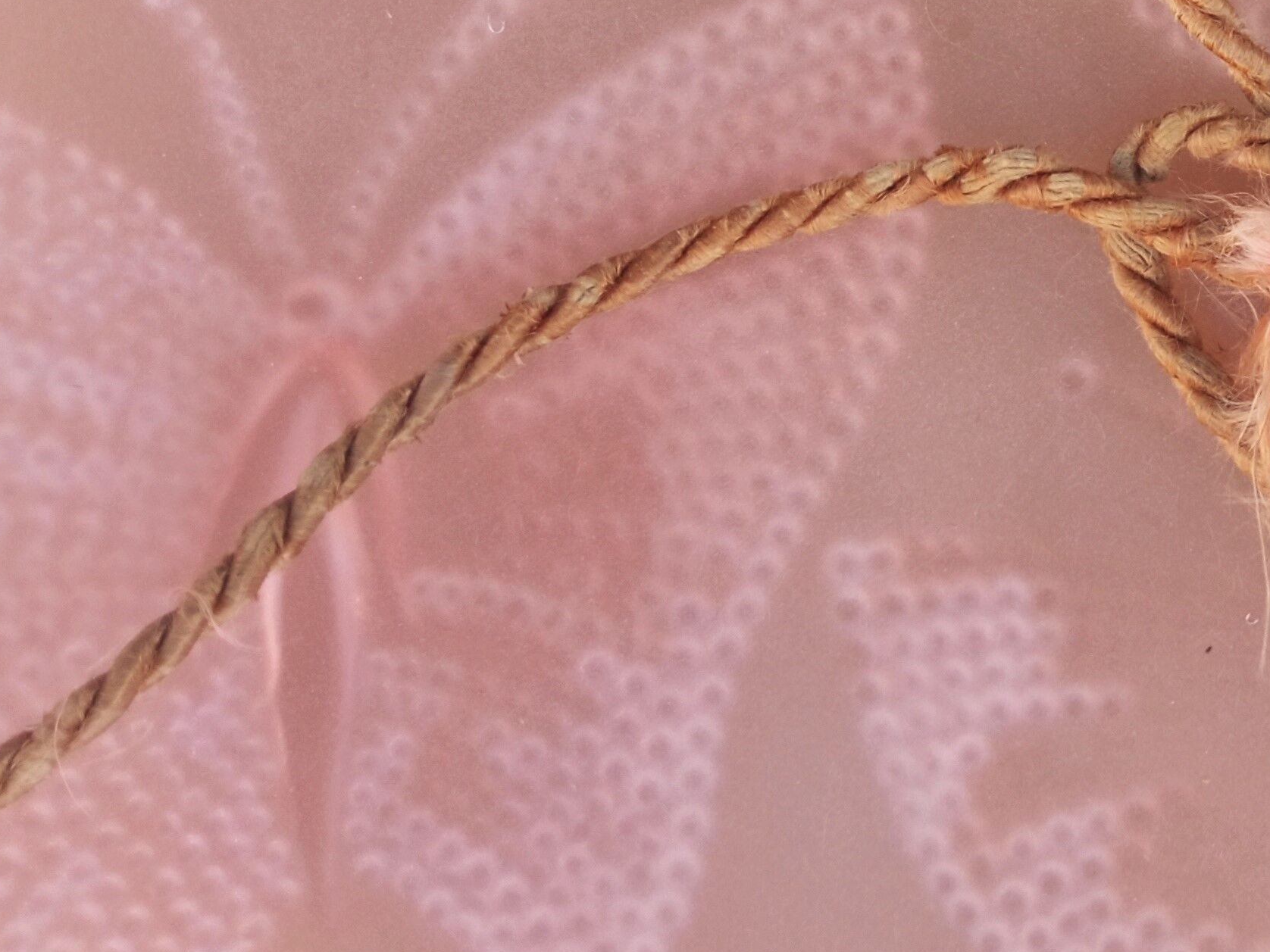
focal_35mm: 67
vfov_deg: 21.2
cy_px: 21
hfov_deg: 26.8
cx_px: 1372
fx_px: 2458
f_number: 2.2
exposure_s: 1/100
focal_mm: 3.79
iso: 159
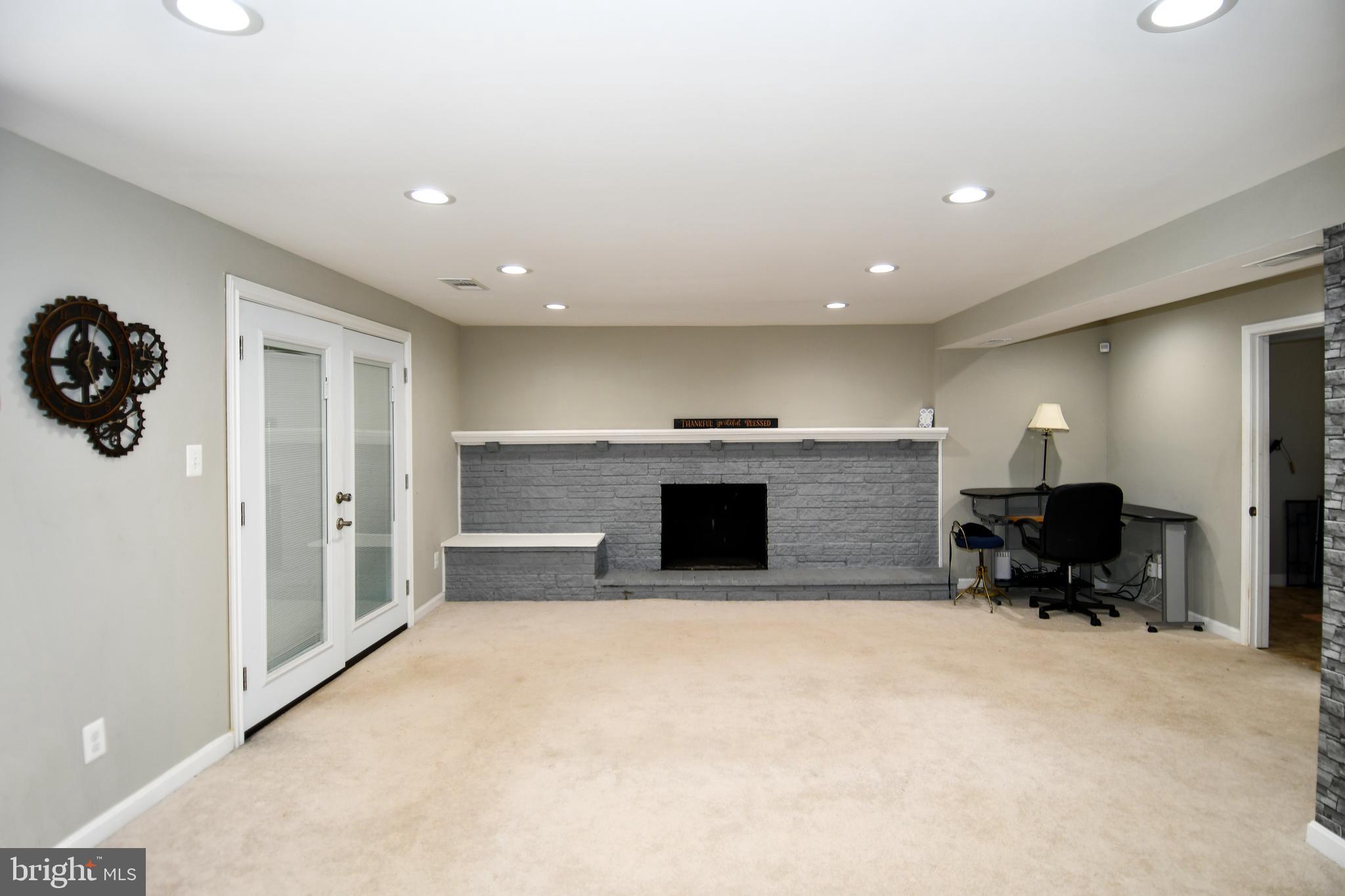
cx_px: 672
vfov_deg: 67.4
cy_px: 448
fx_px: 672
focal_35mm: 18
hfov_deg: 90.0
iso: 250
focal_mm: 12
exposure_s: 1/60
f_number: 4
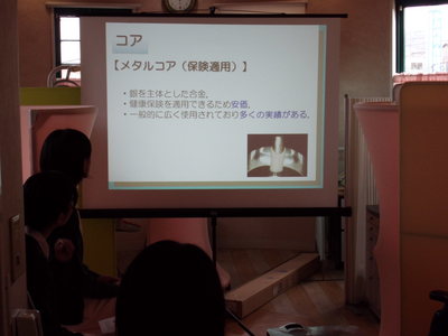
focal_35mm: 66
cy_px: 168
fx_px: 854
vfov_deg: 22.3
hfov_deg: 29.4
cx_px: 224
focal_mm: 11.8
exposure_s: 1/100
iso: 200
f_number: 5.3
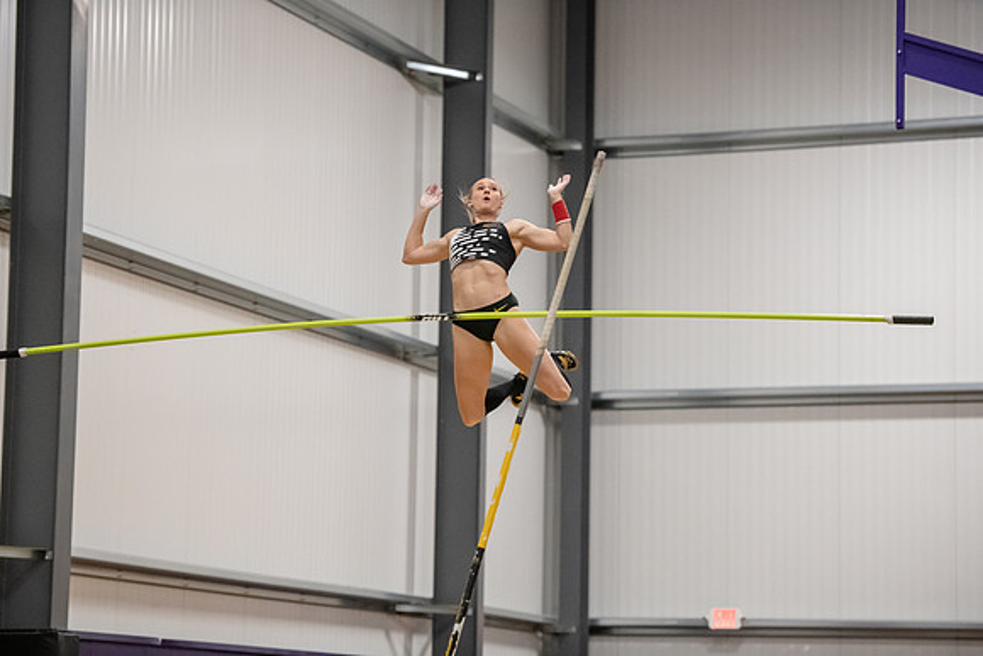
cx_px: 492
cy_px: 328
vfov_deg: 11.2
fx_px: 3332
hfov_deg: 16.8
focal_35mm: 122
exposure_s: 1/800
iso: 6400
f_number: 2.8
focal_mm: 122
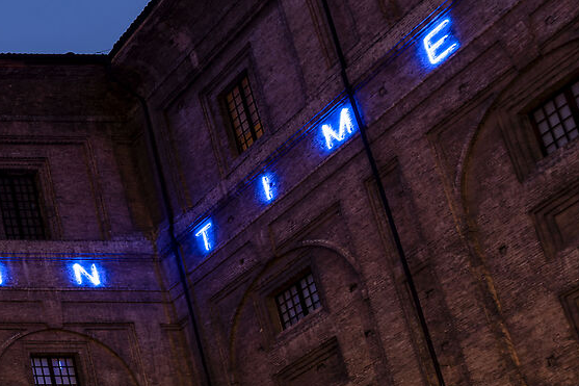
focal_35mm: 70
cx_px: -646
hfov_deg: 17.6
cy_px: 615
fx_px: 1123
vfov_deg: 17.2
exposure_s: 10
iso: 100
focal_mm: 16.2
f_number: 8
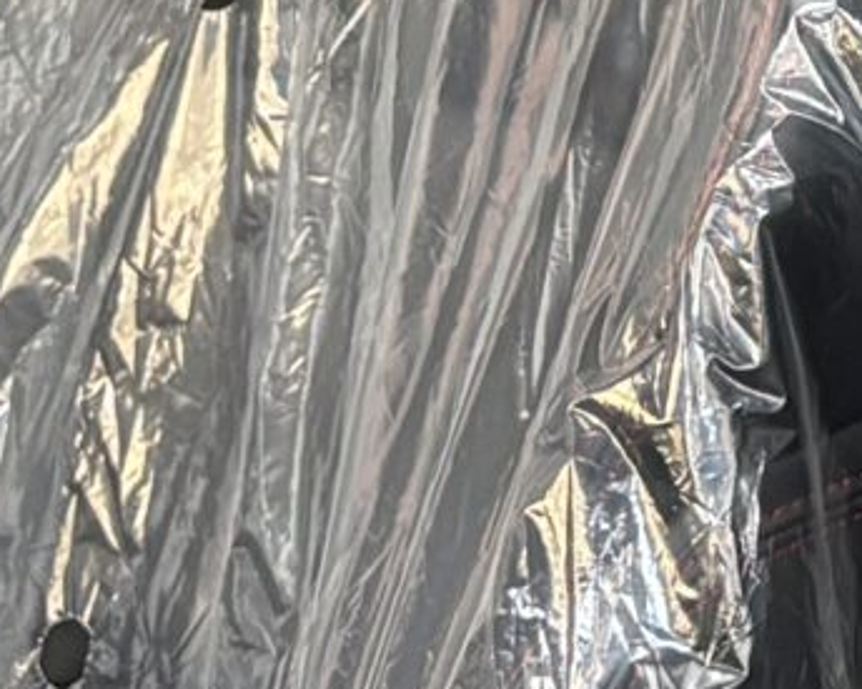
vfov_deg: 7.7
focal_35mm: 189
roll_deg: +1.9
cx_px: 1614
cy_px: -857
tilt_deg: +2.0
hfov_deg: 9.6
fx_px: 4820
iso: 200
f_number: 1.6
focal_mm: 5.96
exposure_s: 1/60
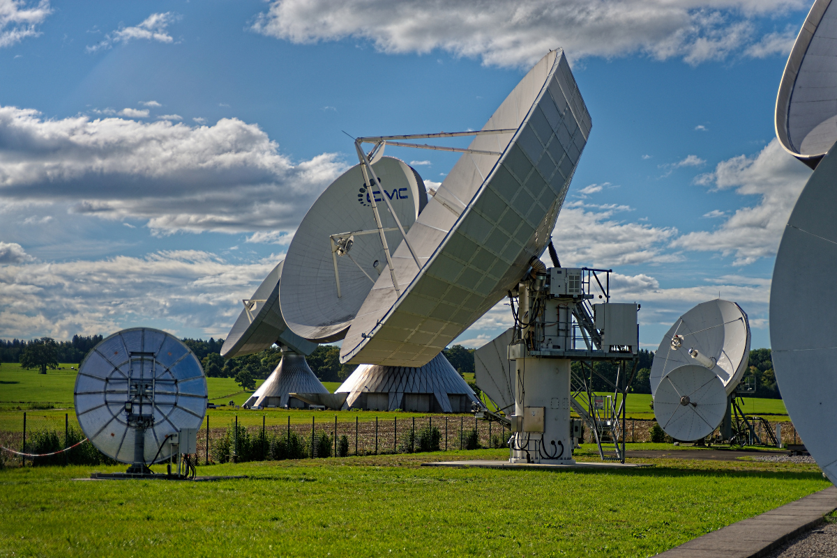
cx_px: 418
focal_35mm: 85
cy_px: 279
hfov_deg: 23.9
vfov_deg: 16.1
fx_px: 1977
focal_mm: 85
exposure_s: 1/2000
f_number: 4.5
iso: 100
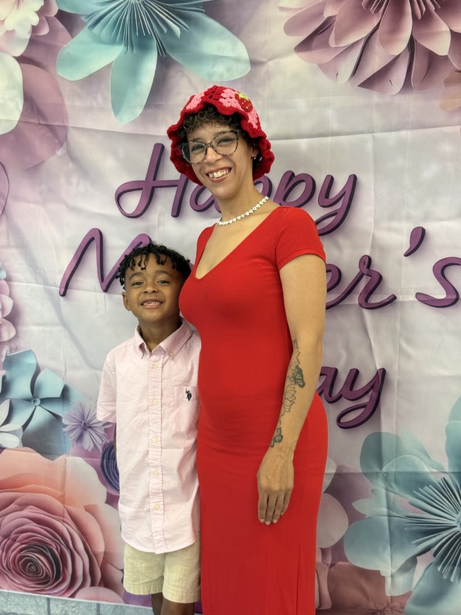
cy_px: 308
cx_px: 230
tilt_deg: -3.3
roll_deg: +0.2
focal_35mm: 48
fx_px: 852
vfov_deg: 39.7
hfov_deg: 30.3
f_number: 1.78
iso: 200
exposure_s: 1/60
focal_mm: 6.76
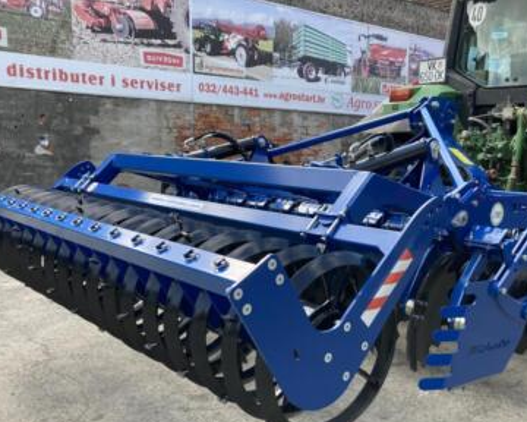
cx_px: 326
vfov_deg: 38.8
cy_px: 272
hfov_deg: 47.5
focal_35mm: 38
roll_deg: -1.7
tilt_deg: -12.5
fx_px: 593
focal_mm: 3.99
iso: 20
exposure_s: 1/338
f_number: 1.8
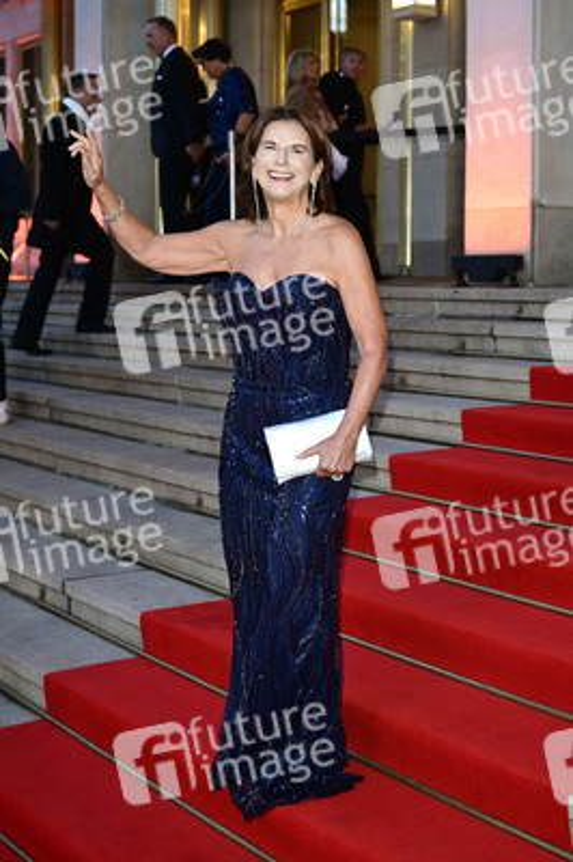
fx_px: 1148
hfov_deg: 28.0
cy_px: 431
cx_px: 286
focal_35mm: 48
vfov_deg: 41.1
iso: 4000
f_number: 4
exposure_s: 1/250
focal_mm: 48
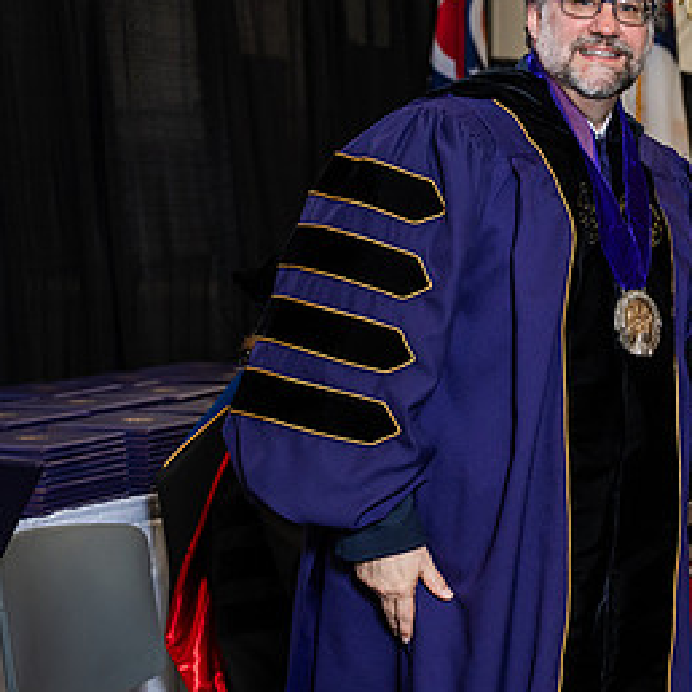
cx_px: 732
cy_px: 272
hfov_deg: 13.8
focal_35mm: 124
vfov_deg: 14.1
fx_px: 2805
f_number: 4.5
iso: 1250
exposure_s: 1/200
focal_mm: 65
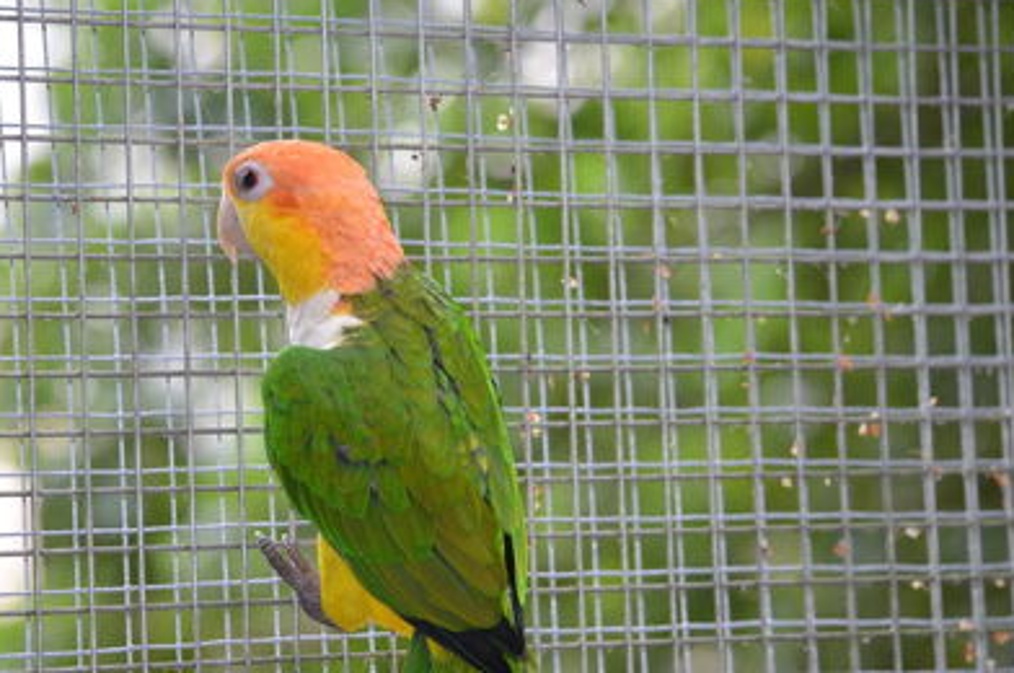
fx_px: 4134
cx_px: 445
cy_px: 360
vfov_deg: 9.3
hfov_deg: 14.0
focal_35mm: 147
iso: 400
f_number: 4.5
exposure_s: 1/125
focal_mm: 80
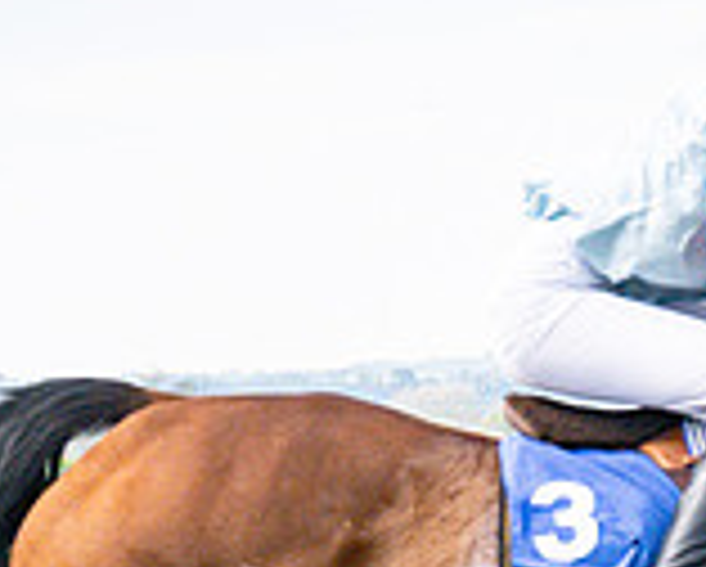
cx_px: 1245
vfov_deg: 3.4
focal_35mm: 450
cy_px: 477
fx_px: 9414
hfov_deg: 4.3
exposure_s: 1/2500
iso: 400
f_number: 5
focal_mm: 70
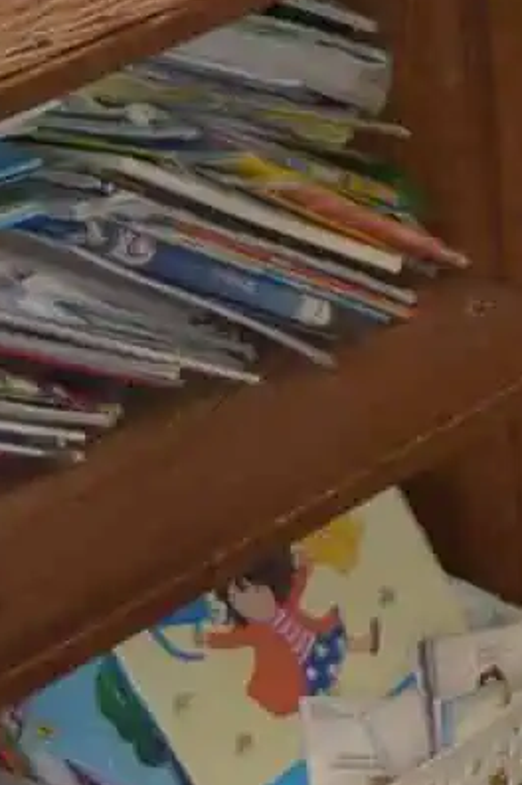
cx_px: 1567
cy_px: -237
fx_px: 4640
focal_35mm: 213
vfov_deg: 9.5
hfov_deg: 6.0
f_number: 3.5
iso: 280
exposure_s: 1/200
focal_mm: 22
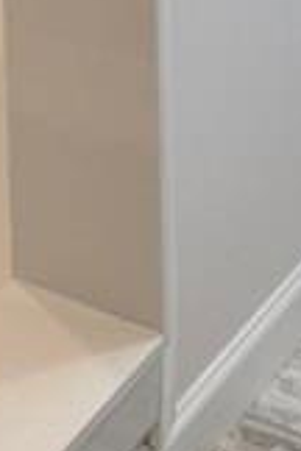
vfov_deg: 10.6
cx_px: -220
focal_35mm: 158
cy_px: -735
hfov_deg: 8.4
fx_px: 1981
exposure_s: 1/401
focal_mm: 6.76
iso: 100
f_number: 1.78
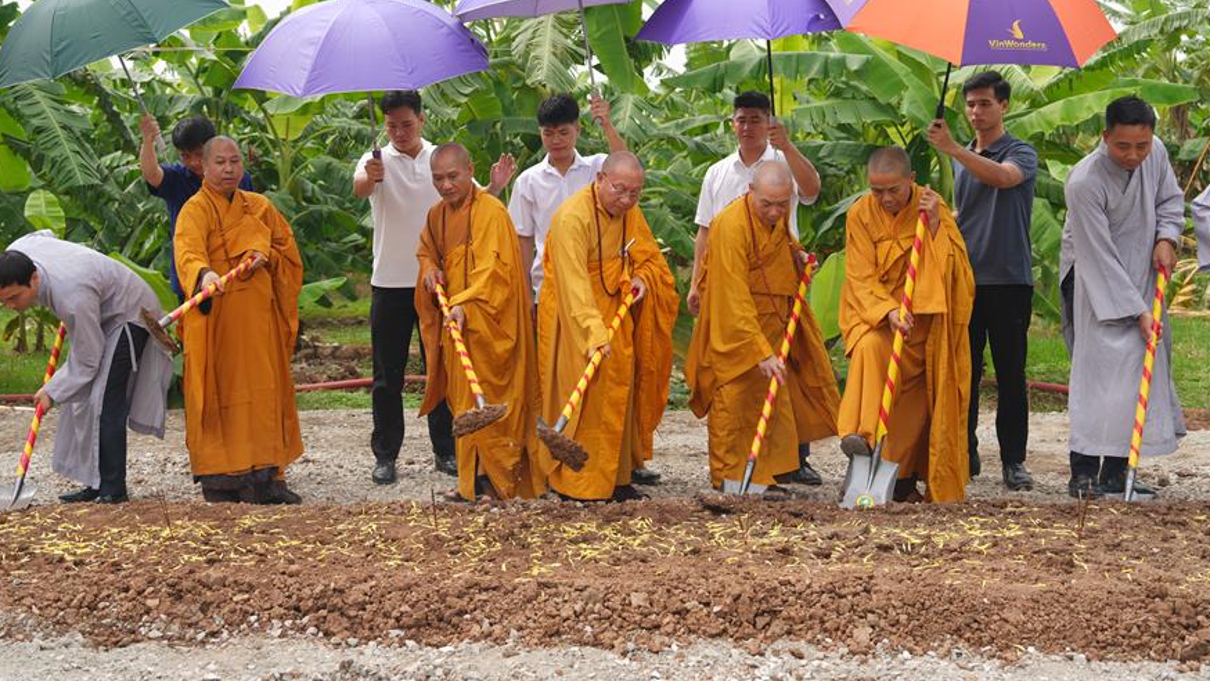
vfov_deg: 25.8
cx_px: 599
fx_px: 1476
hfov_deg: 44.6
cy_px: 195
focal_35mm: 46
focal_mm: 32
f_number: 3.2
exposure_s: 1/500
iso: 64
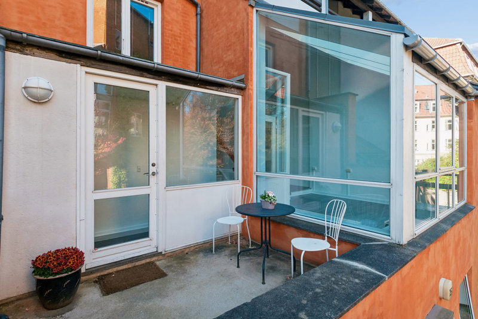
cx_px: 239
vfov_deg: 67.4
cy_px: 160
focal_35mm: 18
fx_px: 239
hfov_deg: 90.0
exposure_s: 1/160
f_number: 10
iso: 400
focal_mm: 12
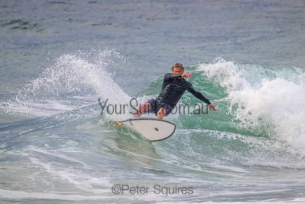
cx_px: 152
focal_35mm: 800
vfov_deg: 1.7
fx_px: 6779
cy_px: 102
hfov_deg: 2.6
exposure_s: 1/2000
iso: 6400
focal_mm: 800
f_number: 11
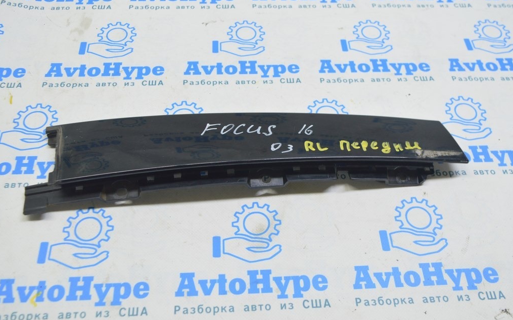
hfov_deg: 52.8
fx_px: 517
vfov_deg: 34.4
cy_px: 165
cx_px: 256
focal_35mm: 37
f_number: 5.6
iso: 400
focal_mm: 24
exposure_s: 1/20
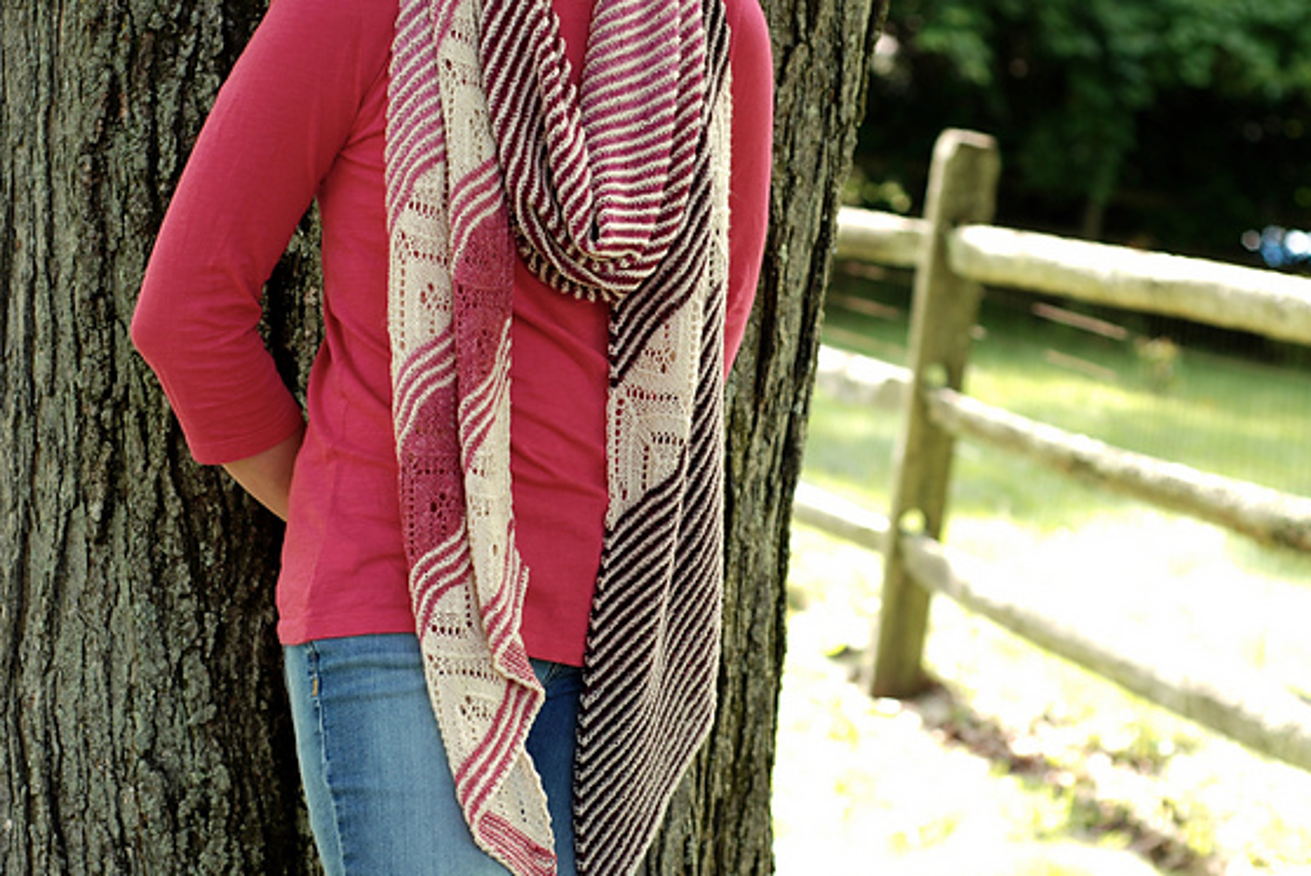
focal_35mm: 86
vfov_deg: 15.9
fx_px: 3134
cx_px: 724
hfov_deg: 23.6
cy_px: 418
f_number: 3.2
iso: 200
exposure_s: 1/250
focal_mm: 50
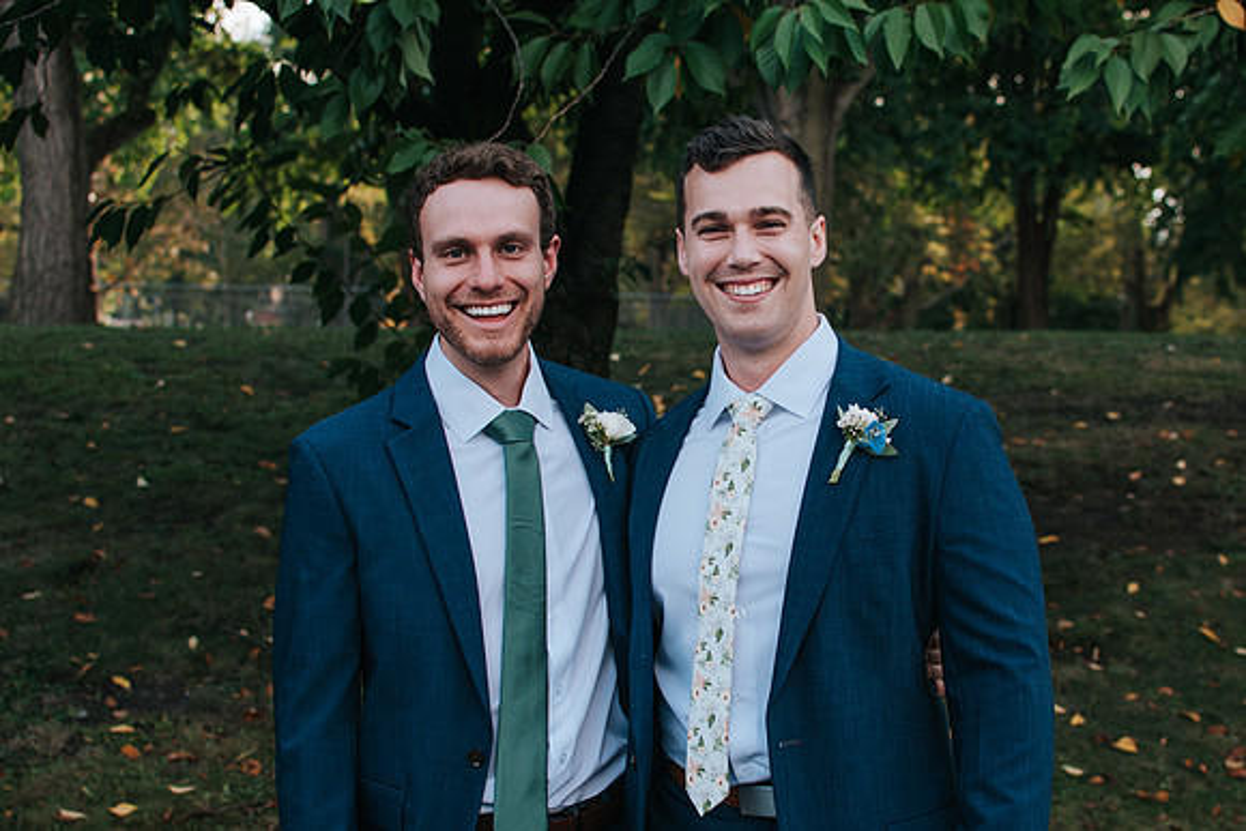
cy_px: 462
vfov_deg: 21.8
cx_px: 725
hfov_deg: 32.2
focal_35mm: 62
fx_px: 2153
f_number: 3.5
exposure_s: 1/250
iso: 100
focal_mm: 35
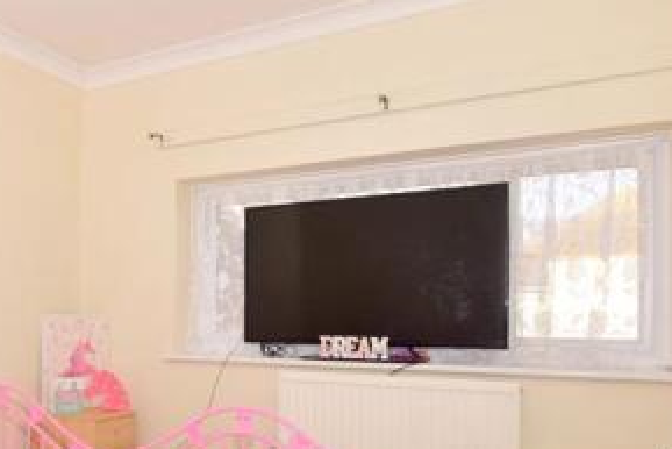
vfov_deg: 38.2
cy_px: 320
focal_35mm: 34
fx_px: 635
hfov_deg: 50.0
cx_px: 77
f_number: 10
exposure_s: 1/200
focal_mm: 10
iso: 400
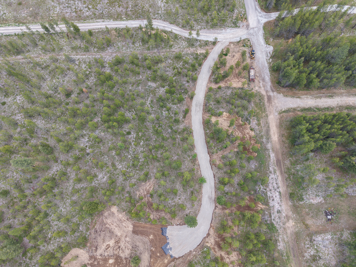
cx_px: 178
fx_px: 247
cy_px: 134
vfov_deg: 56.8
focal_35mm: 24
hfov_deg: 71.6
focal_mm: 8.67
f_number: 1.8
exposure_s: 1/800
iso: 120
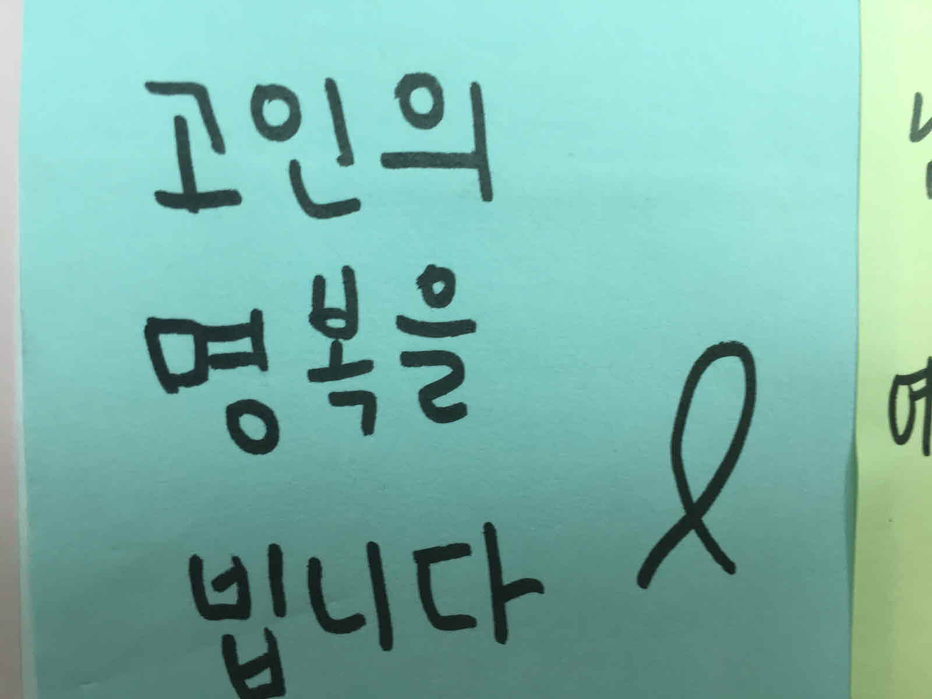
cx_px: 466
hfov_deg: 61.7
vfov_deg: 48.2
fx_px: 781
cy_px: 350
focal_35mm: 29
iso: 32
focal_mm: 4.15
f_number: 2.2
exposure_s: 1/30
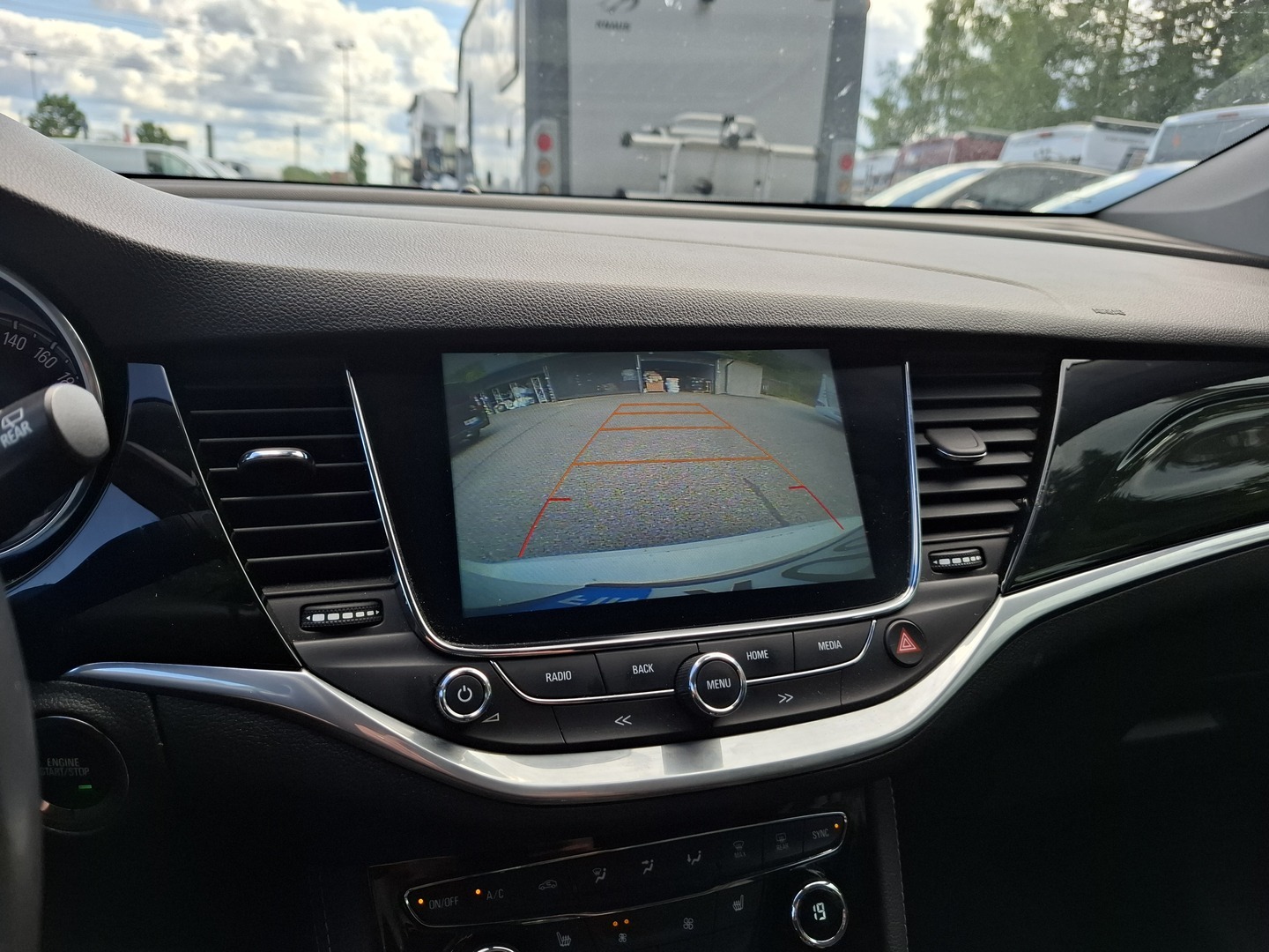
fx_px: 843
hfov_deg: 73.9
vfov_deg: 58.9
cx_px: 634
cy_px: 476
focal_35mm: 23
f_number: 1.8
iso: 50
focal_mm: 5.54
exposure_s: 1/346
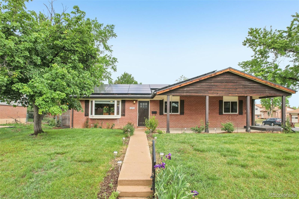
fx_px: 183
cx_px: 150
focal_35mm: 22
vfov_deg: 57.2
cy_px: 100
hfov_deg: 78.6
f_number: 2.8
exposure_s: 1/500
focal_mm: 8.4
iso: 100
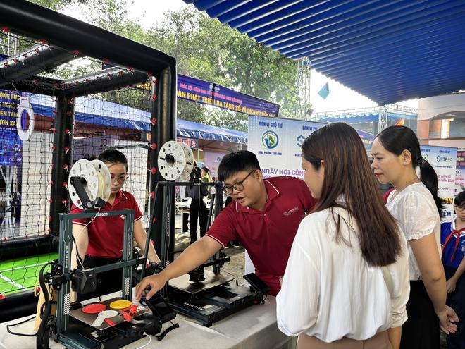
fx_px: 349
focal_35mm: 26
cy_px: 174
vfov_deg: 53.1
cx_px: 232
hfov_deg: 67.3
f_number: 1.6
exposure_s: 1/121
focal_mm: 5.96
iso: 64
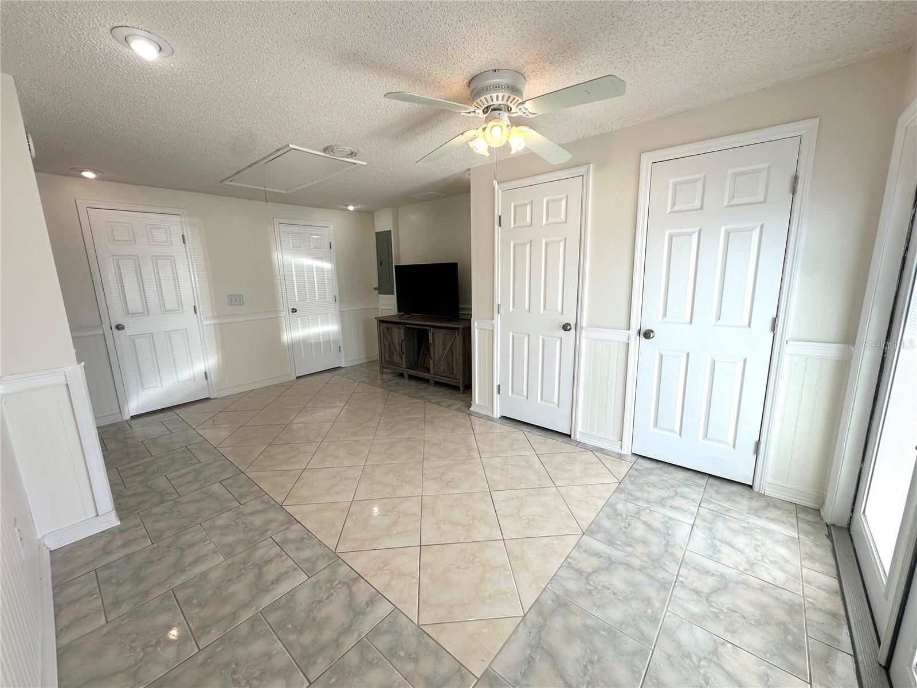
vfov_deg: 85.7
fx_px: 371
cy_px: 344
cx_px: 458
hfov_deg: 102.1
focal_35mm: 14
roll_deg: +1.2
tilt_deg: -10.9
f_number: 2.2
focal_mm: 2.22
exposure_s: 1/140
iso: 40
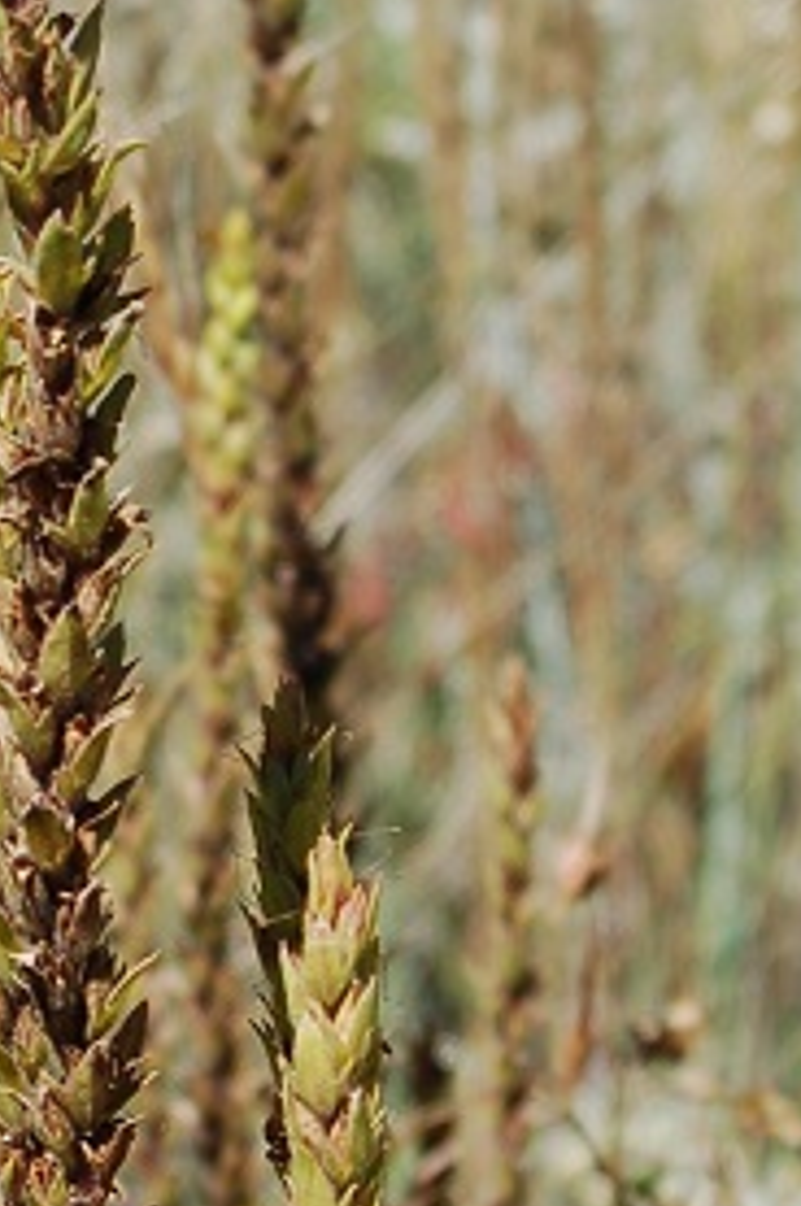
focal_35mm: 285
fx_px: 9535
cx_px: 74
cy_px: 640
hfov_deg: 4.8
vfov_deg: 7.2
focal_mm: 50
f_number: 9
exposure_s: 1/320
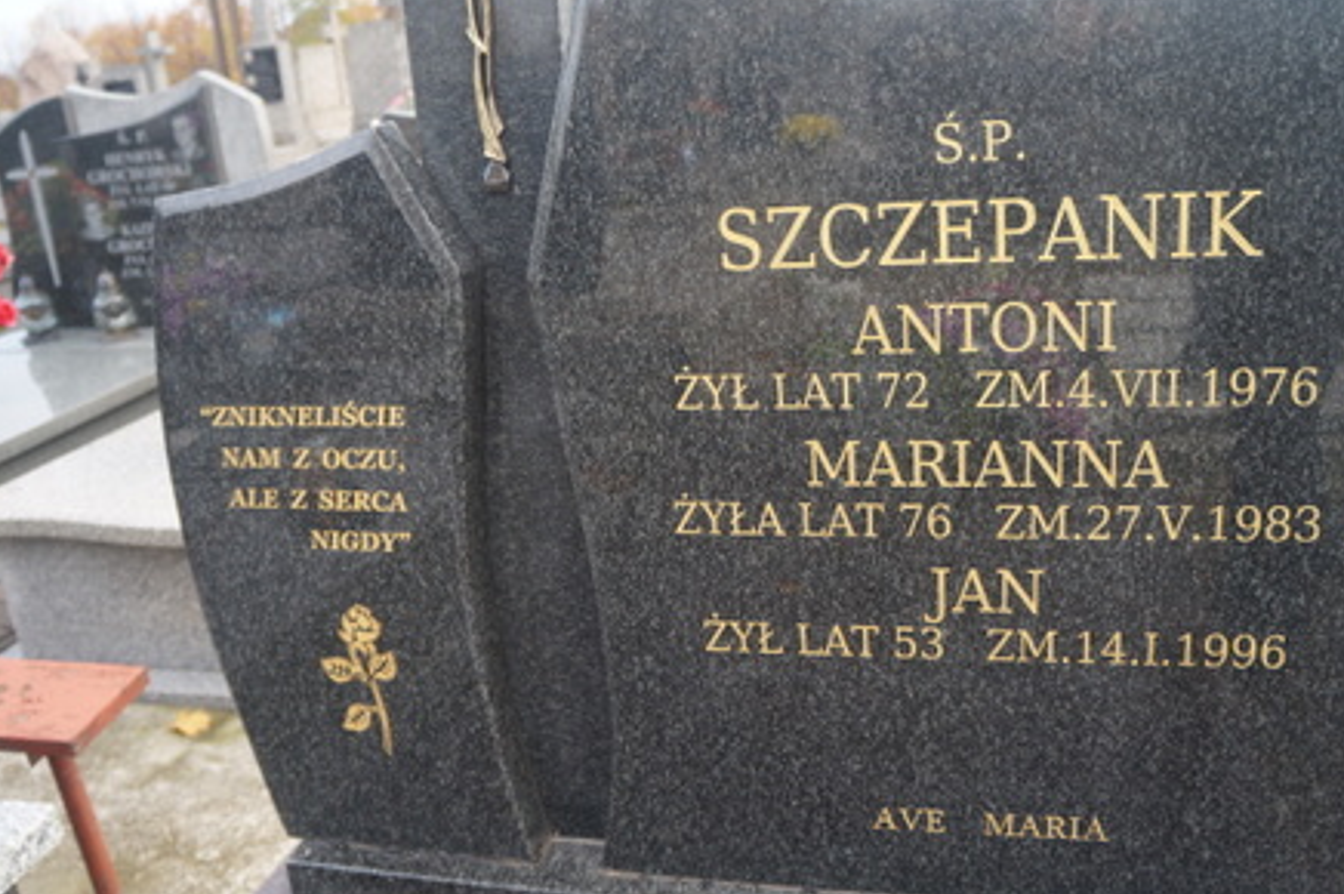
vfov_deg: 39.9
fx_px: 1231
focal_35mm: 33
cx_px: 718
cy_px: 424
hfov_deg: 57.2
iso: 320
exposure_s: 1/60
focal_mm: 20
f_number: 4
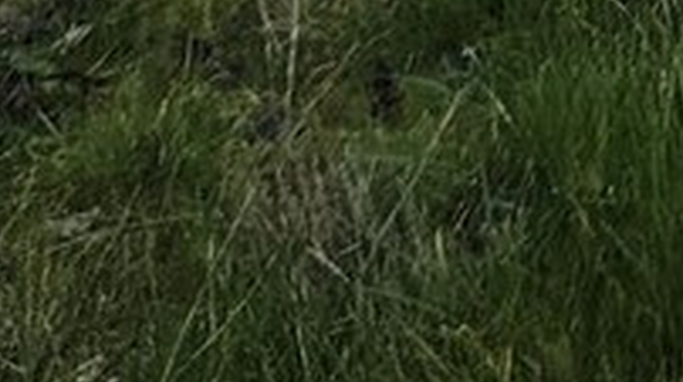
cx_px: 1680
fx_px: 3237
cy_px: -2032
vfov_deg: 4.6
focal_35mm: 179
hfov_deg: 10.3
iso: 40
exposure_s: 1/120
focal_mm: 6.3
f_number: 1.7
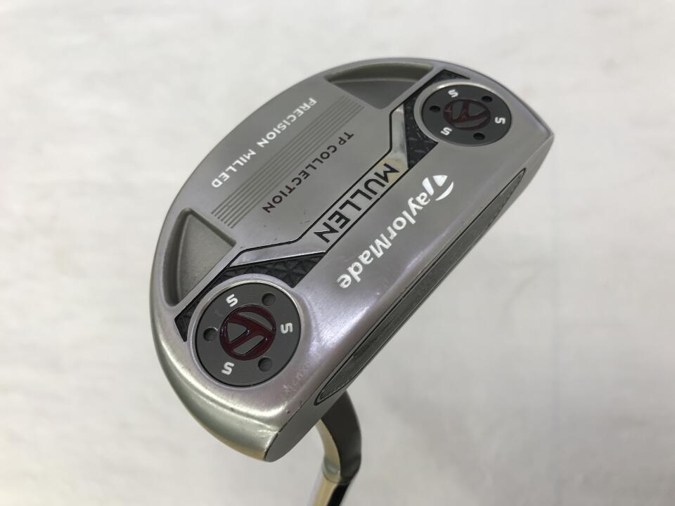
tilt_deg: -72.4
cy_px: 253
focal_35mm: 28
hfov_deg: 63.4
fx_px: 546
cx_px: 338
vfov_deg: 49.7
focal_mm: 3.99
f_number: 1.8
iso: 40
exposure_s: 1/120
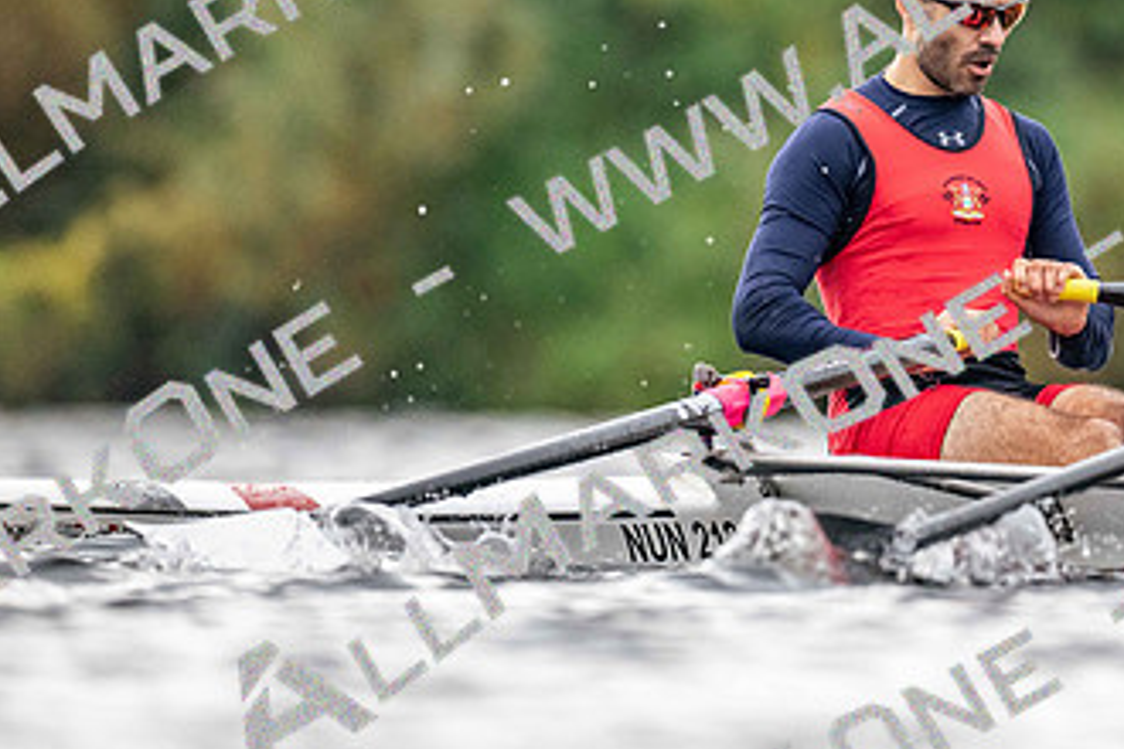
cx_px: 930
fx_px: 32906
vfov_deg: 1.3
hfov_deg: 2.0
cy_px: 264
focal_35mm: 1054
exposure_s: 1/2500
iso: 3200
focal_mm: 600
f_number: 4
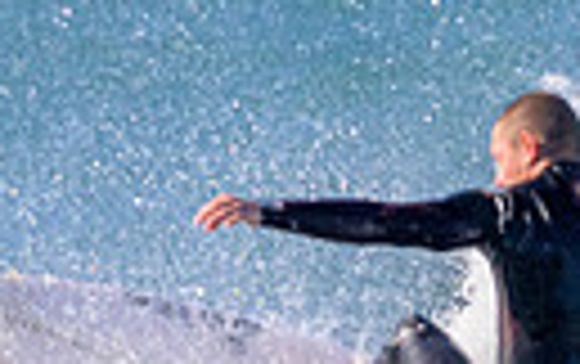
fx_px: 79565
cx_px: 365
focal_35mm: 5027
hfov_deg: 0.4
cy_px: 457
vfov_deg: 0.3
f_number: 11
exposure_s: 1/2000
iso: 1250
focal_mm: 800
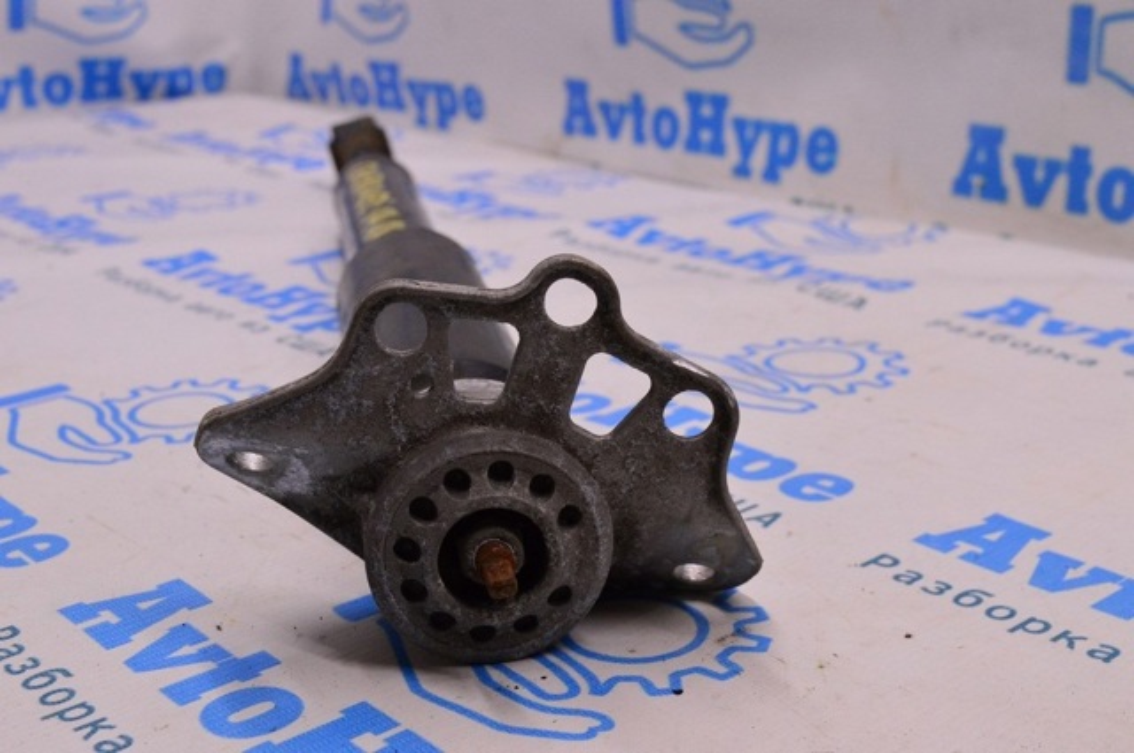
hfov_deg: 38.9
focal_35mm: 51
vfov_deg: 26.4
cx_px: 567
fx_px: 1604
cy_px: 376
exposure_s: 1/125
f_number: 8
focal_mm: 34
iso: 1600
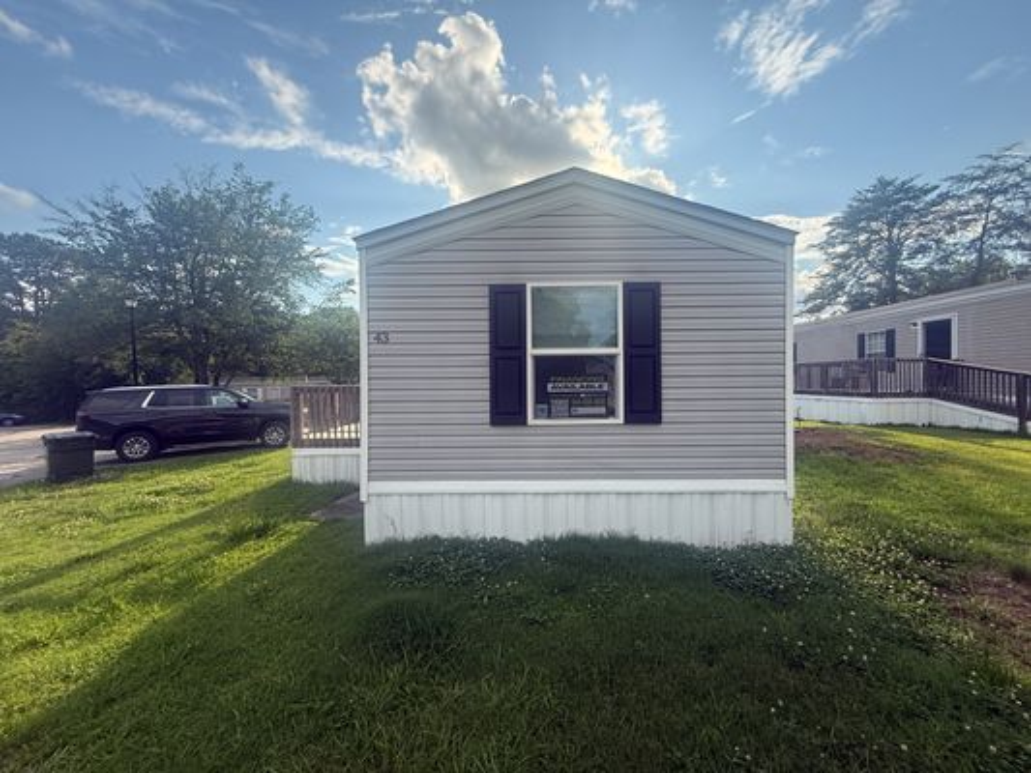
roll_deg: +0.4
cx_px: 516
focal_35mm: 14
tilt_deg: -0.7
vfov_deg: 85.7
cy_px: 386
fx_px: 417
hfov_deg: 102.1
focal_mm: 2.22
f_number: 2.2
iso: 64
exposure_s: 1/1125
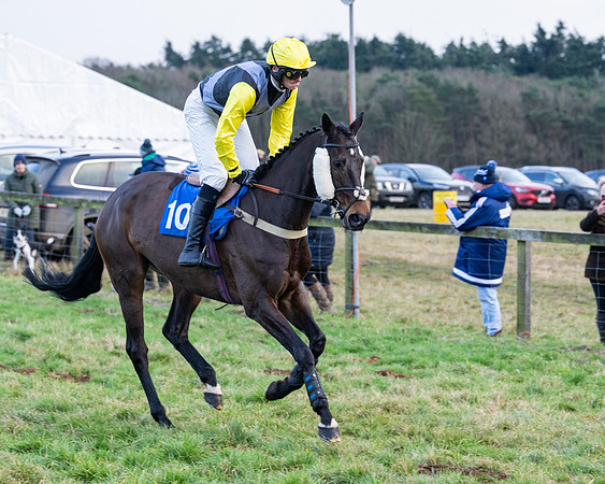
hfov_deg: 13.2
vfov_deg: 10.5
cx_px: 302
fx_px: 2622
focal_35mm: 146
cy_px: 242
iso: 1000
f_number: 4
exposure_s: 1/400
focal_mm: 87
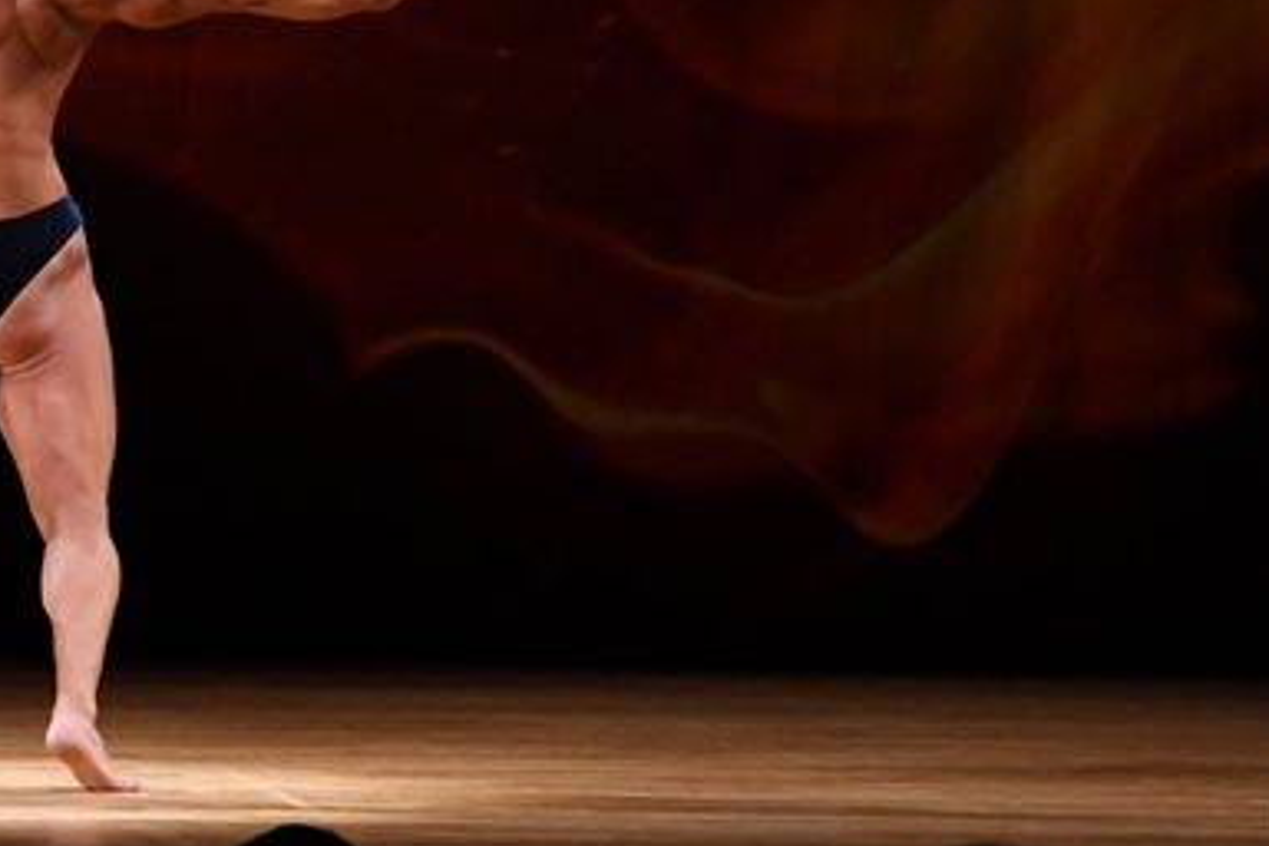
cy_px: 149
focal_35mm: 369
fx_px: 13006
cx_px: 2
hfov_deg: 5.6
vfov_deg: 3.7
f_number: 5.6
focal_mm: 122
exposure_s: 1/400
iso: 3200
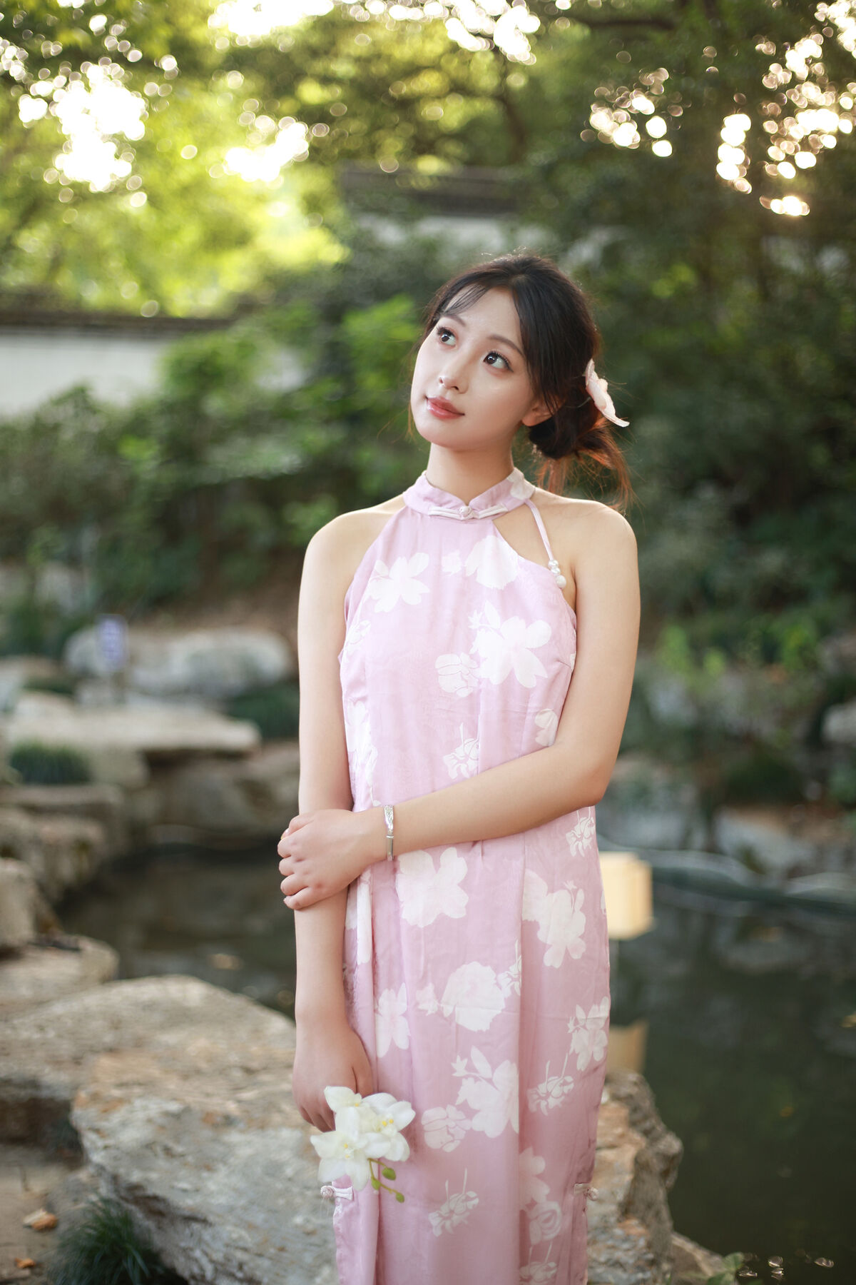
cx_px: 428
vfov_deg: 40.3
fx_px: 1748
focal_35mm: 49
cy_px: 642
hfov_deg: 27.5
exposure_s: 1/125
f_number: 1.8
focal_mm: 50
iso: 640
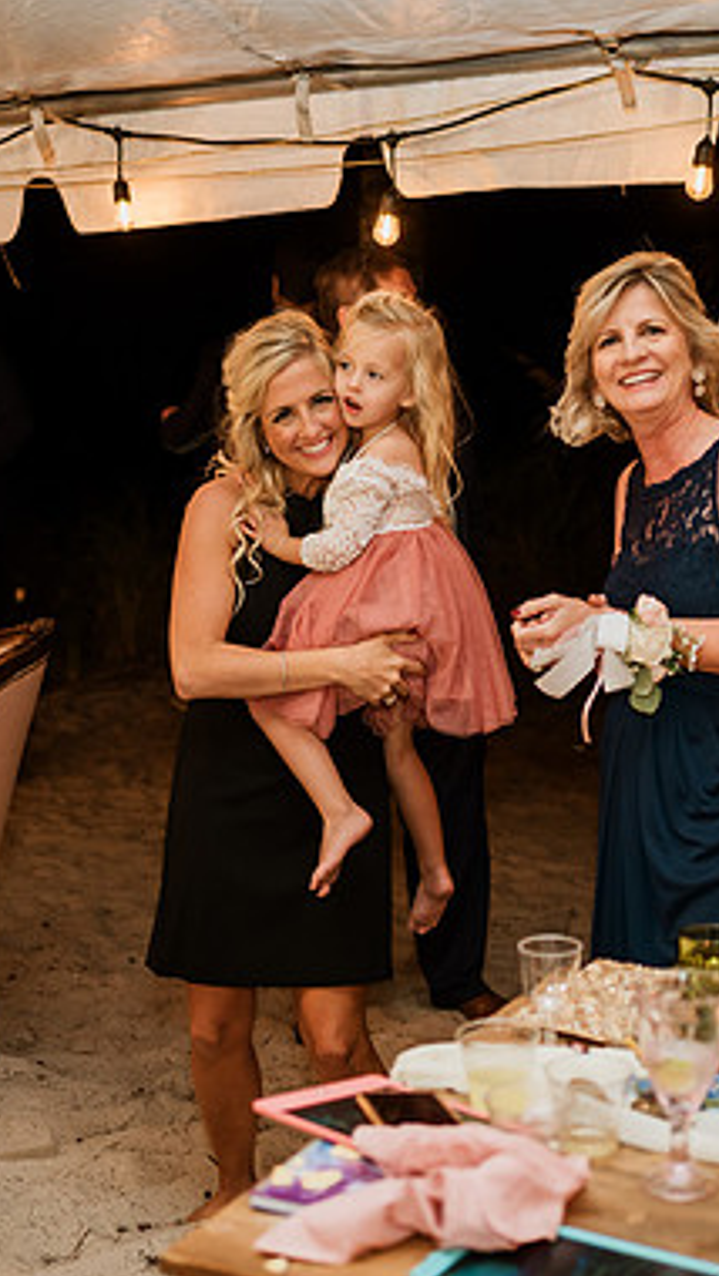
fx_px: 1896
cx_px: 417
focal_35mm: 56
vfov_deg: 37.2
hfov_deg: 21.5
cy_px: 646
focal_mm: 35
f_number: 2
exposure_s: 1/200
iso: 500
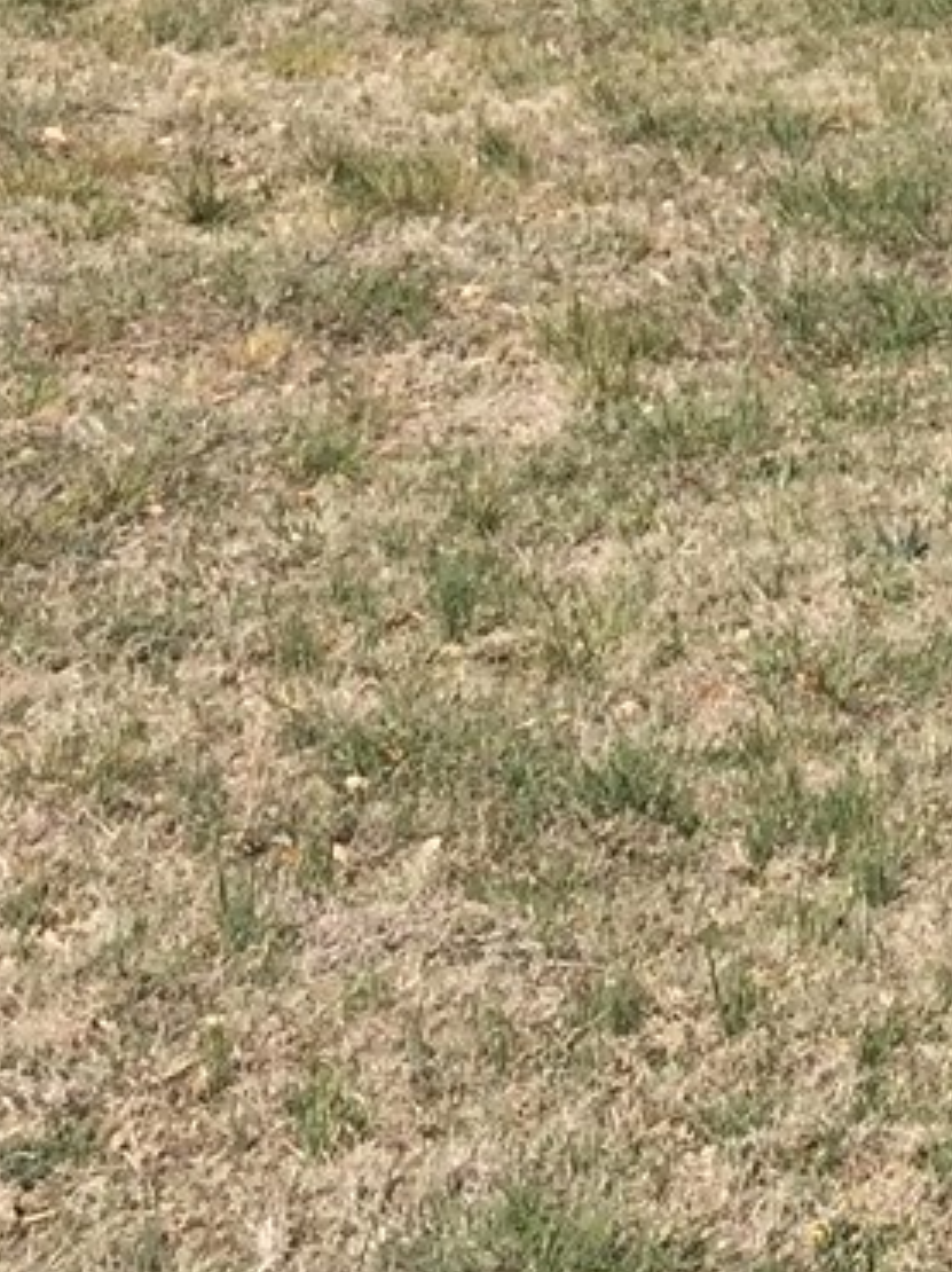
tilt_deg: +3.5
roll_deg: +0.9
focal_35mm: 128
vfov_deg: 13.8
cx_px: 973
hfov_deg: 11.4
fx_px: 4699
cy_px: -997
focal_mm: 4.15
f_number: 2.2
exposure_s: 1/2083
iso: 32
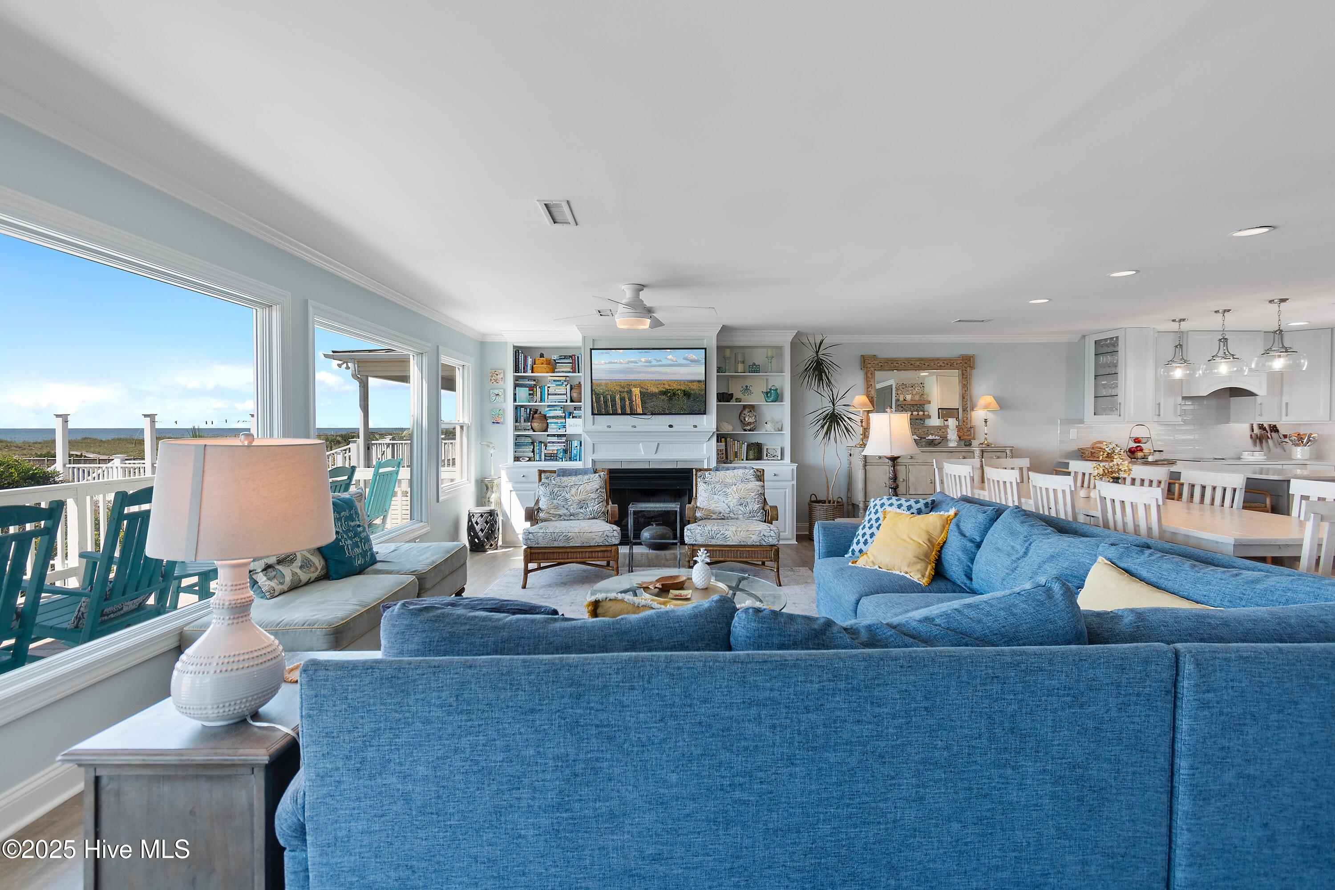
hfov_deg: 100.4
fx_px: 556
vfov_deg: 77.3
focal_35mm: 15
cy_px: 445
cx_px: 668
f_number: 4.5
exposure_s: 1/25
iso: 100
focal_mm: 10
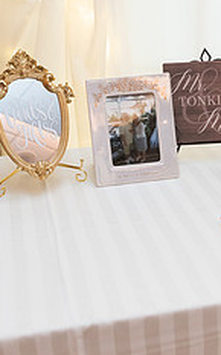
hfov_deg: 21.2
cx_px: 122
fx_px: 590
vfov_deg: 33.3
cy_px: 130
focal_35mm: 61
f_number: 2.8
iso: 800
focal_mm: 24
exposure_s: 1/100
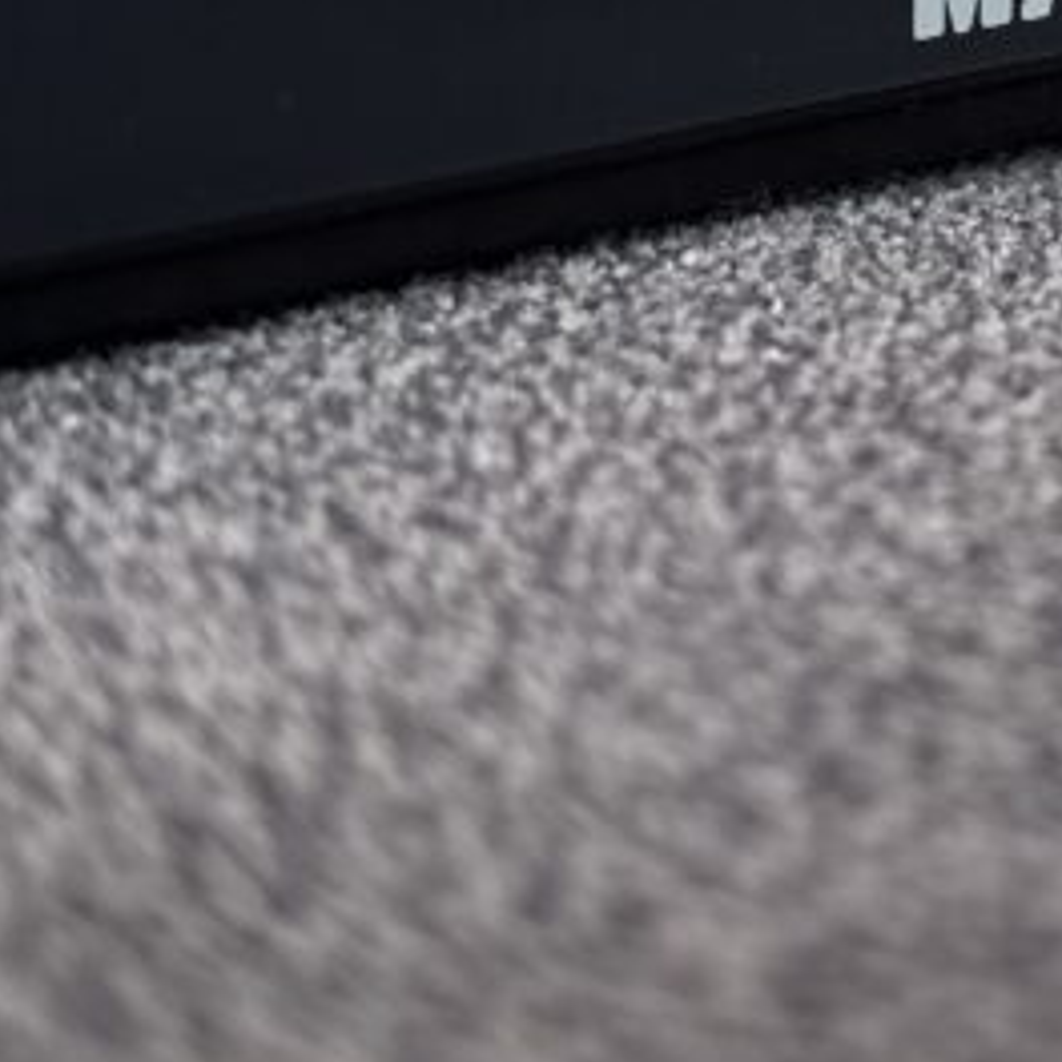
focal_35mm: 89
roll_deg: +0.5
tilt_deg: -12.5
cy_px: -109
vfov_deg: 18.7
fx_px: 3089
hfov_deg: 18.9
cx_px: 1074
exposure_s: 1/121
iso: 100
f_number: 1.6
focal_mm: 5.96
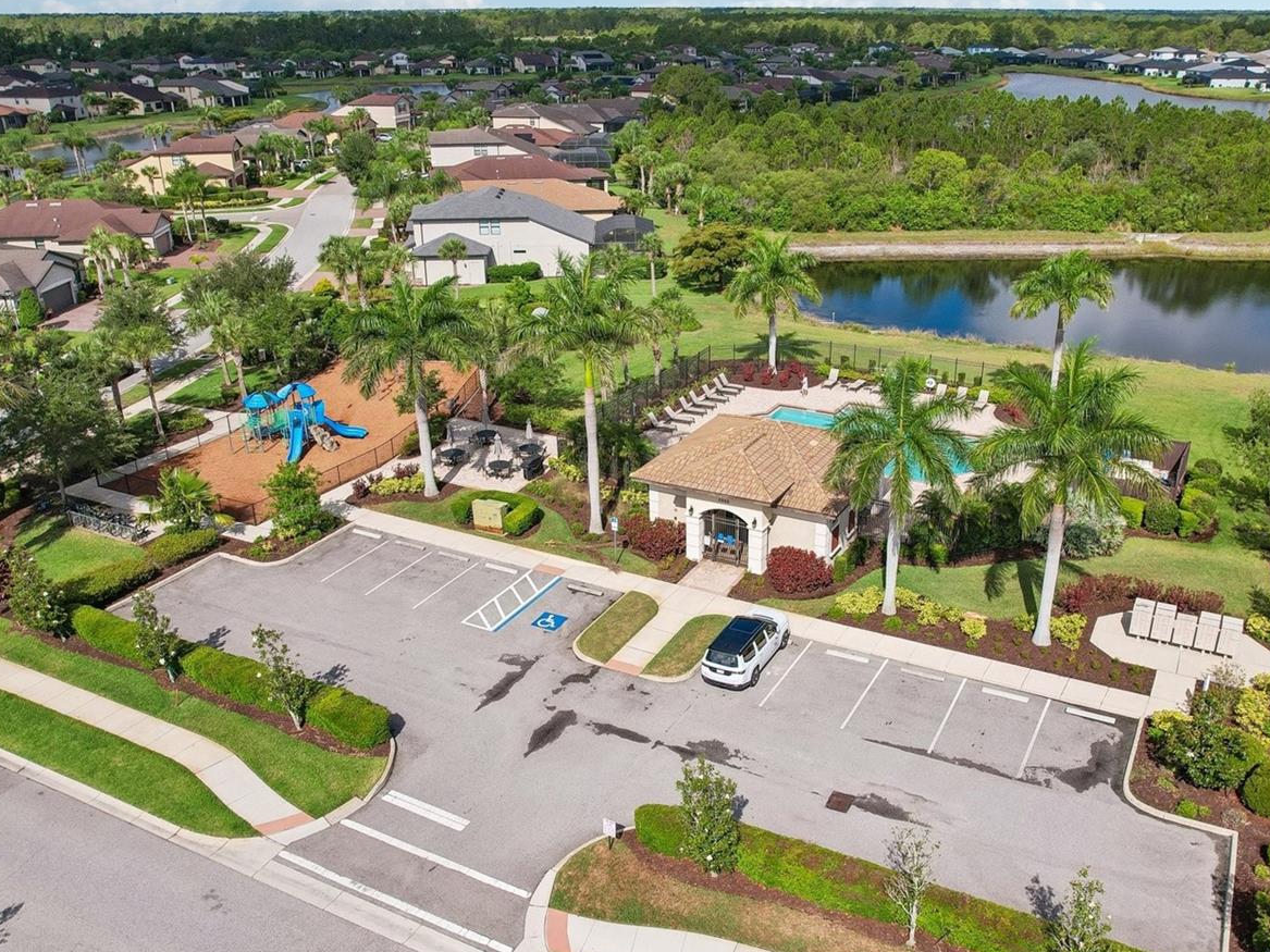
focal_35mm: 29
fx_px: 1064
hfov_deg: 61.6
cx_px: 688
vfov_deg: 48.2
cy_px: 496
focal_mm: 8.4
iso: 120
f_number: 2.8
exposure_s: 1/400
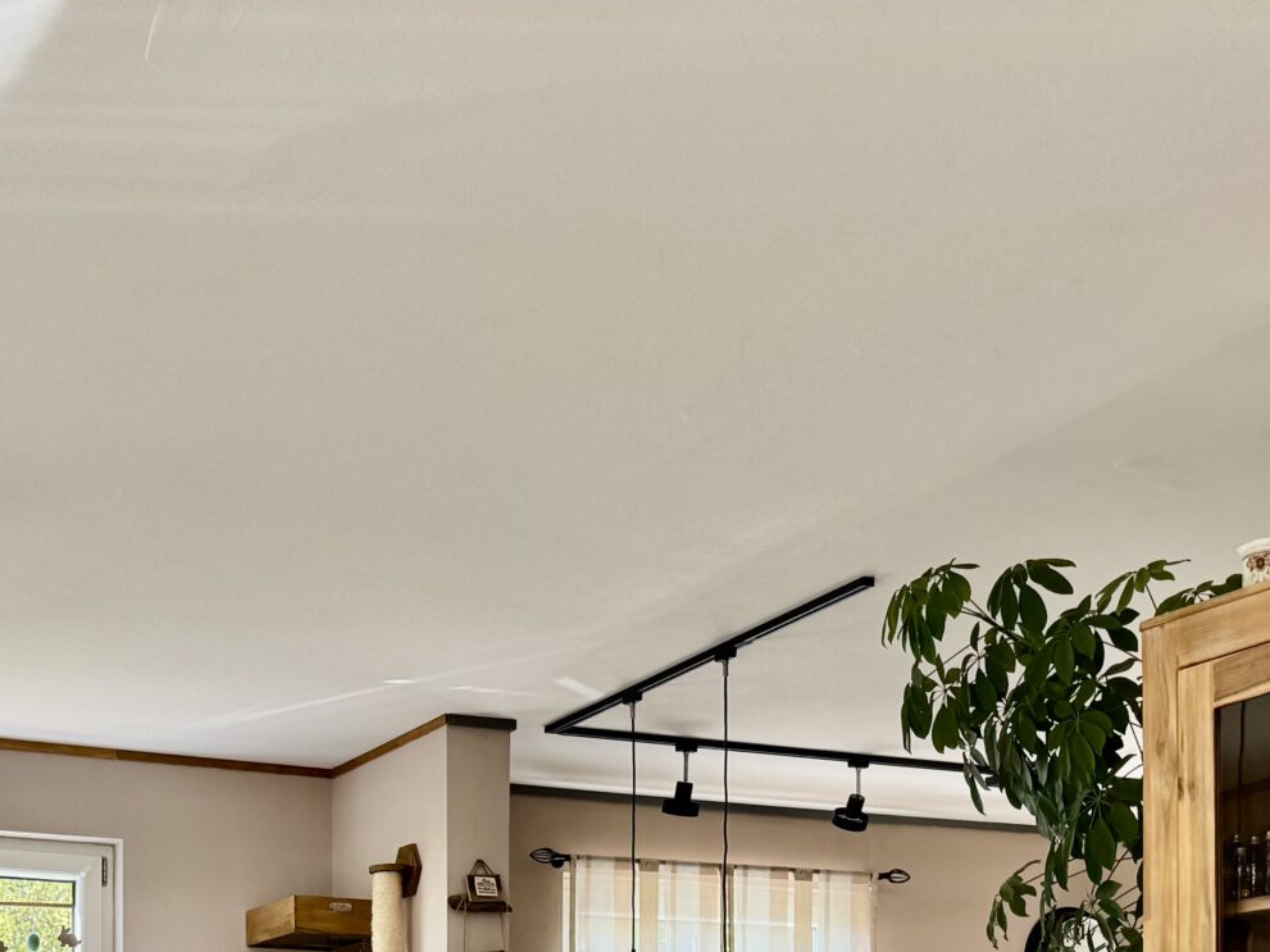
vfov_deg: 21.6
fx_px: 2274
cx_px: 319
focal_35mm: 62
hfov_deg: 30.7
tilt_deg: +1.6
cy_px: 1198
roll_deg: +0.3
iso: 64
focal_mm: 6.76
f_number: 1.78
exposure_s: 1/158
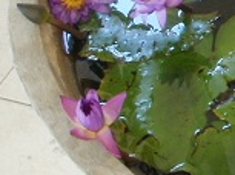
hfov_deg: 11.7
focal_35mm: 151
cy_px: 23
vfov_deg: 9.7
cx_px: 478
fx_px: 1023
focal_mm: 6.3
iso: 125
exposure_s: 1/20
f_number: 3.5
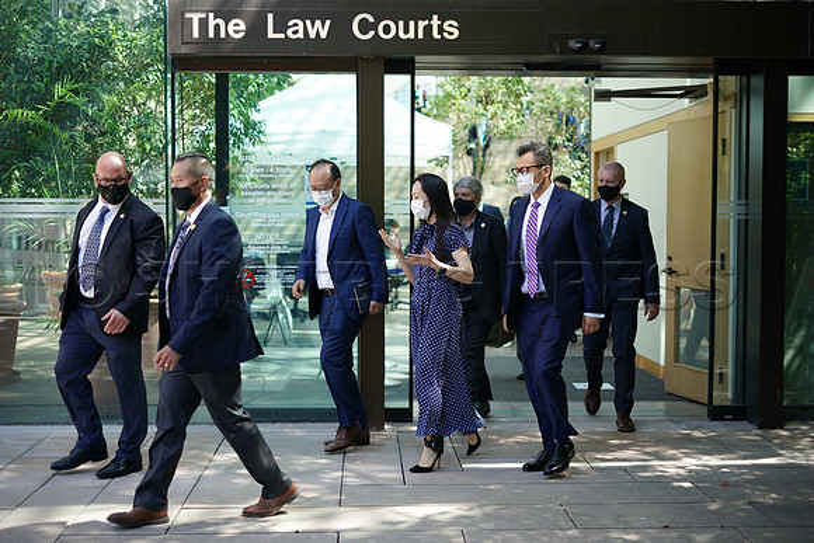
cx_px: 407
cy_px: 272
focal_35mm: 50
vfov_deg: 27.0
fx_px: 1131
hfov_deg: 39.6
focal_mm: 50
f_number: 2
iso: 200
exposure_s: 1/500
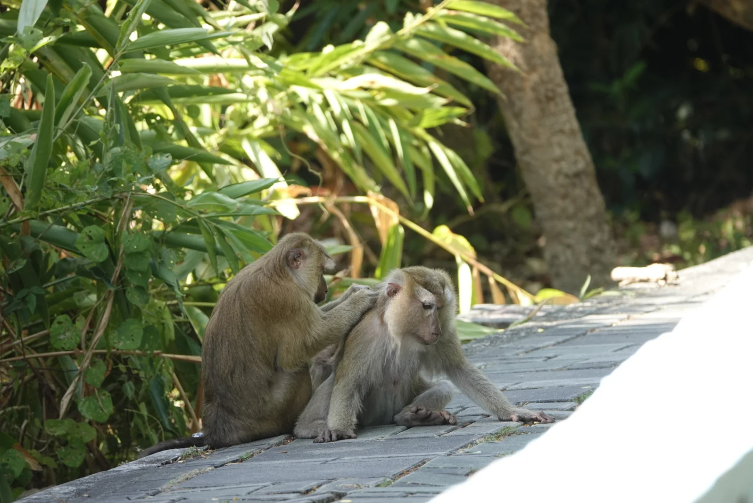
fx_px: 12557
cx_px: 376
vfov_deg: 2.3
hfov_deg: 3.4
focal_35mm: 600
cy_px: 252
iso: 250
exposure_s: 1/250
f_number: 4
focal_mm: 220
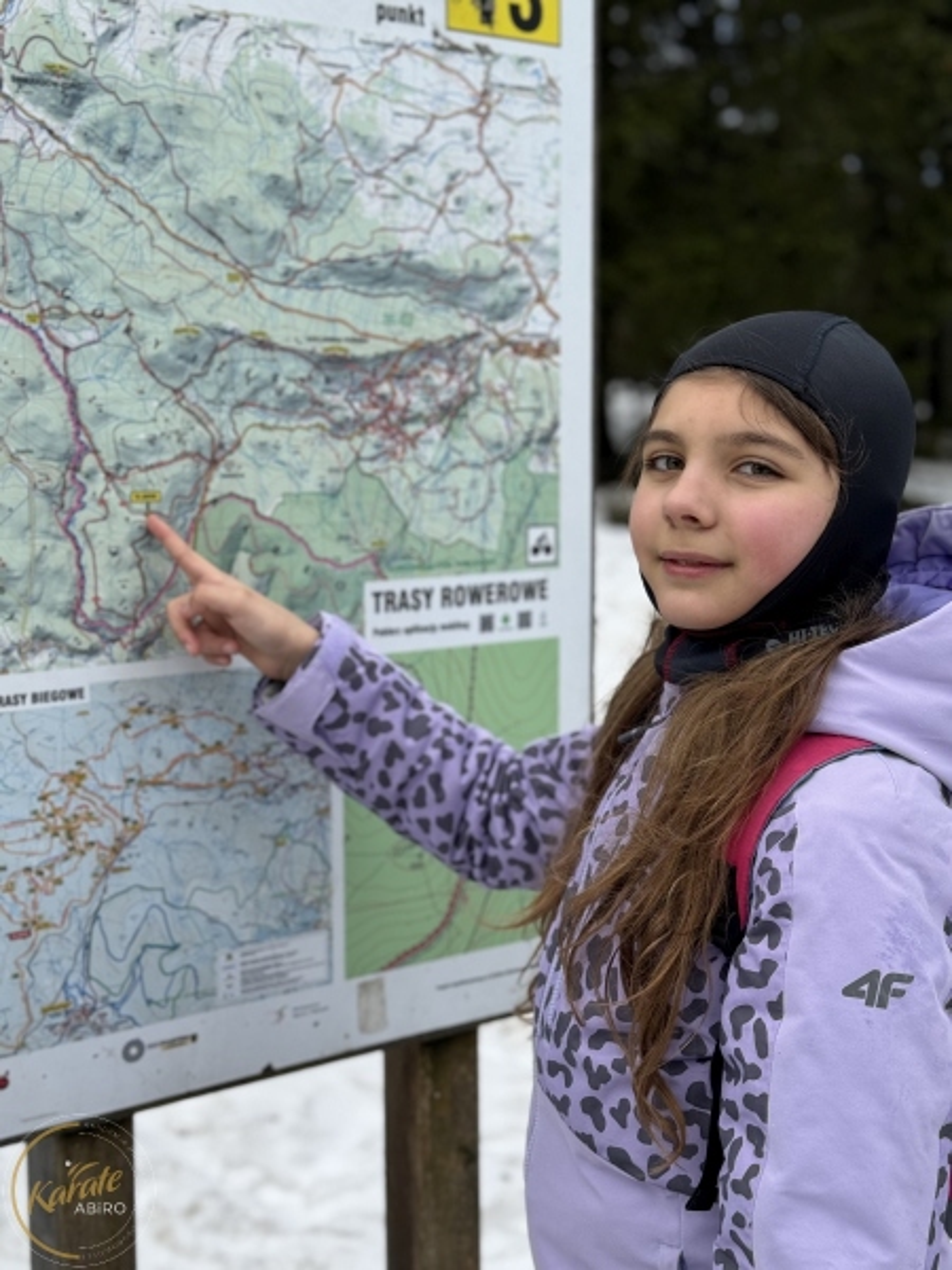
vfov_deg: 39.7
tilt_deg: -6.9
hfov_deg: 30.3
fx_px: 1760
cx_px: 476
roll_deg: +0.3
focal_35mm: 48
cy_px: 635
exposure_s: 1/633
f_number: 1.78
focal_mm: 6.86
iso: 64
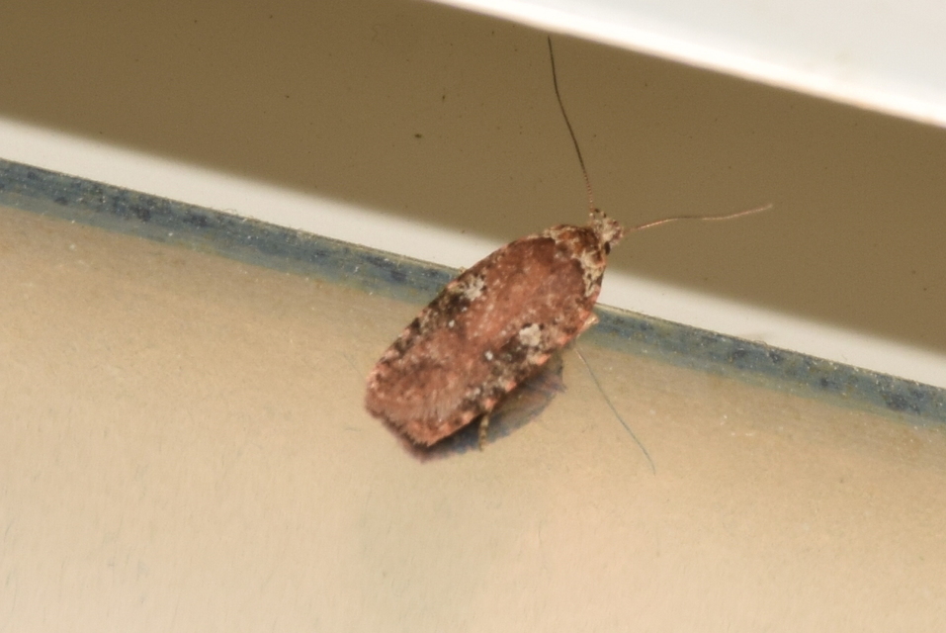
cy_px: 316
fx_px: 5523
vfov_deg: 6.6
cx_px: 473
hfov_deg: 9.8
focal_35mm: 210
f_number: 16
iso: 100
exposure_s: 1/200
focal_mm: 140
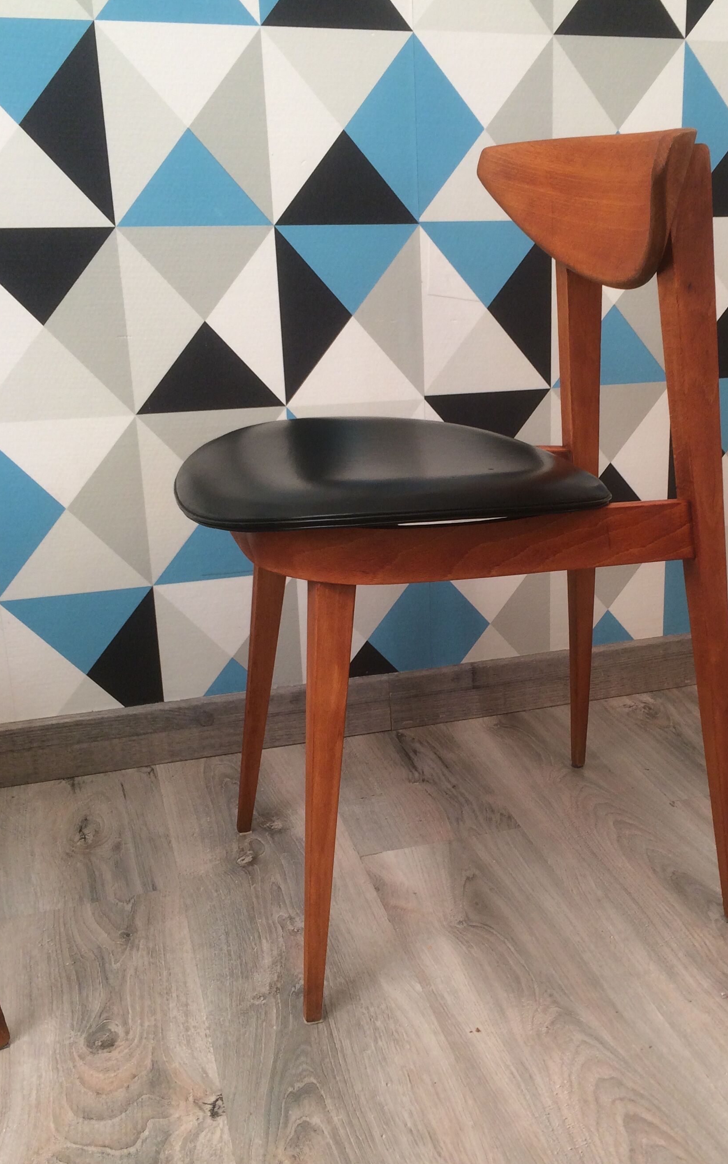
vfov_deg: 51.5
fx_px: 1206
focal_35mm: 38
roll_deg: +0.5
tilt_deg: -22.5
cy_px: 597
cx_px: 507
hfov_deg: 33.2
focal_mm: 4.15
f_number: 2.2
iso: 64
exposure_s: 1/33
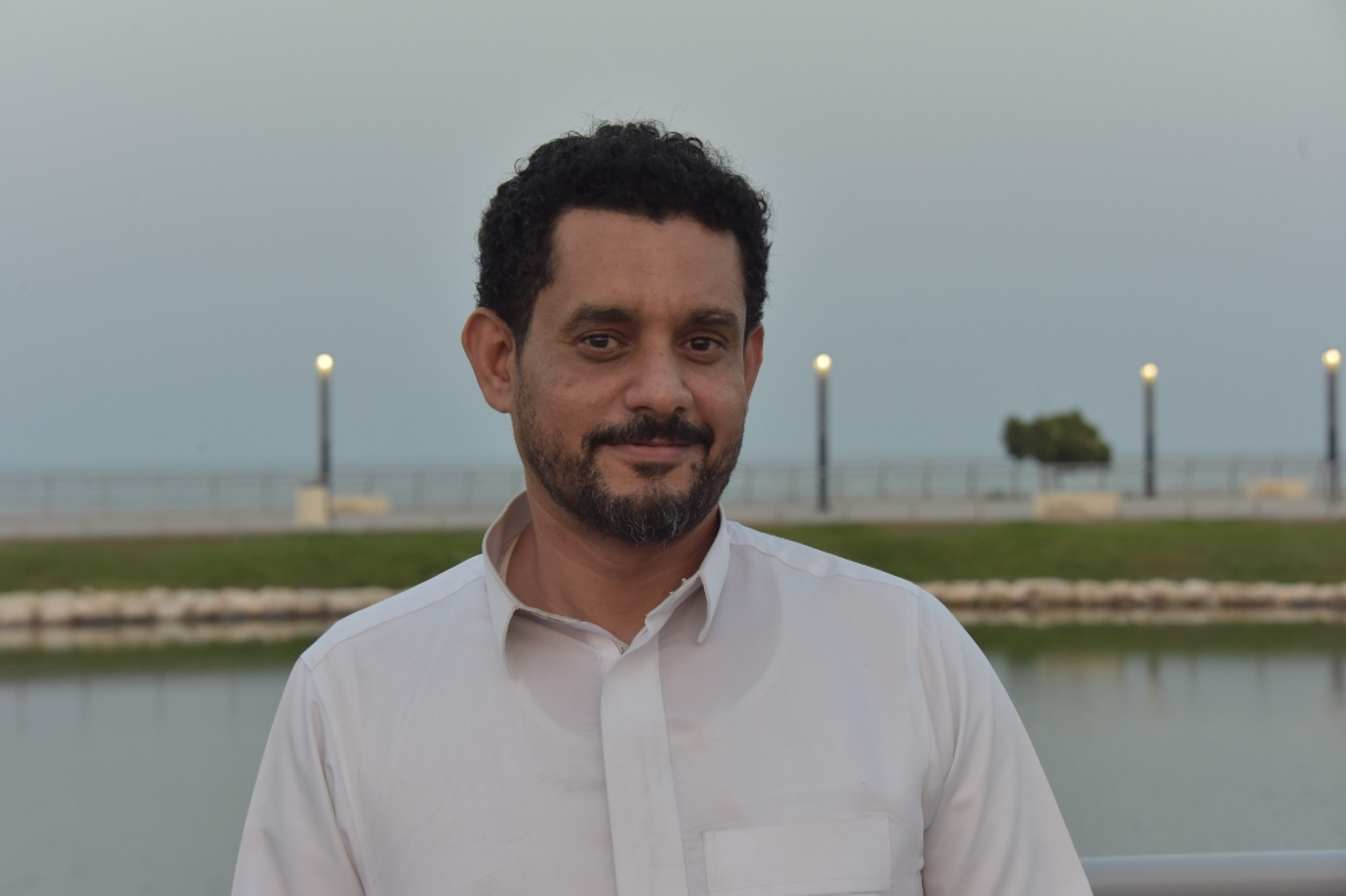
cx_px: 673
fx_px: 2915
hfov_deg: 26.0
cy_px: 448
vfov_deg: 17.5
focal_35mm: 78
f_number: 8
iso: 2000
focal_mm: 78
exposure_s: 1/250
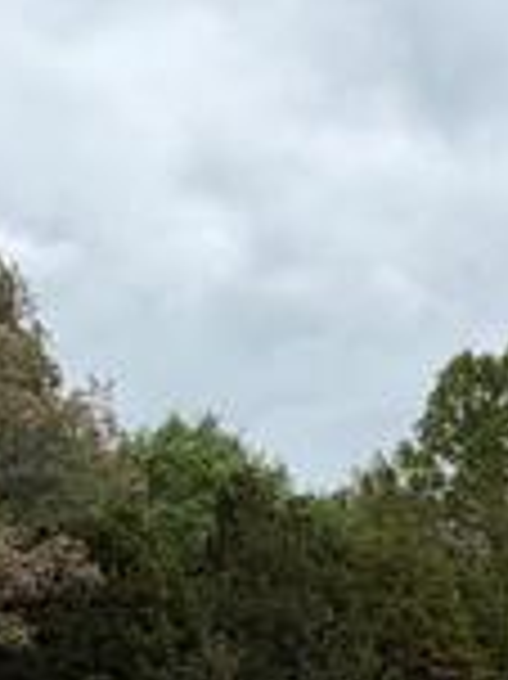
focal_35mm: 95
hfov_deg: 15.3
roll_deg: +2.4
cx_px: 22
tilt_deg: -4.4
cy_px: 1004
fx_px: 1862
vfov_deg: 18.4
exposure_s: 1/770
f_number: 2.2
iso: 32
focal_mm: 2.22
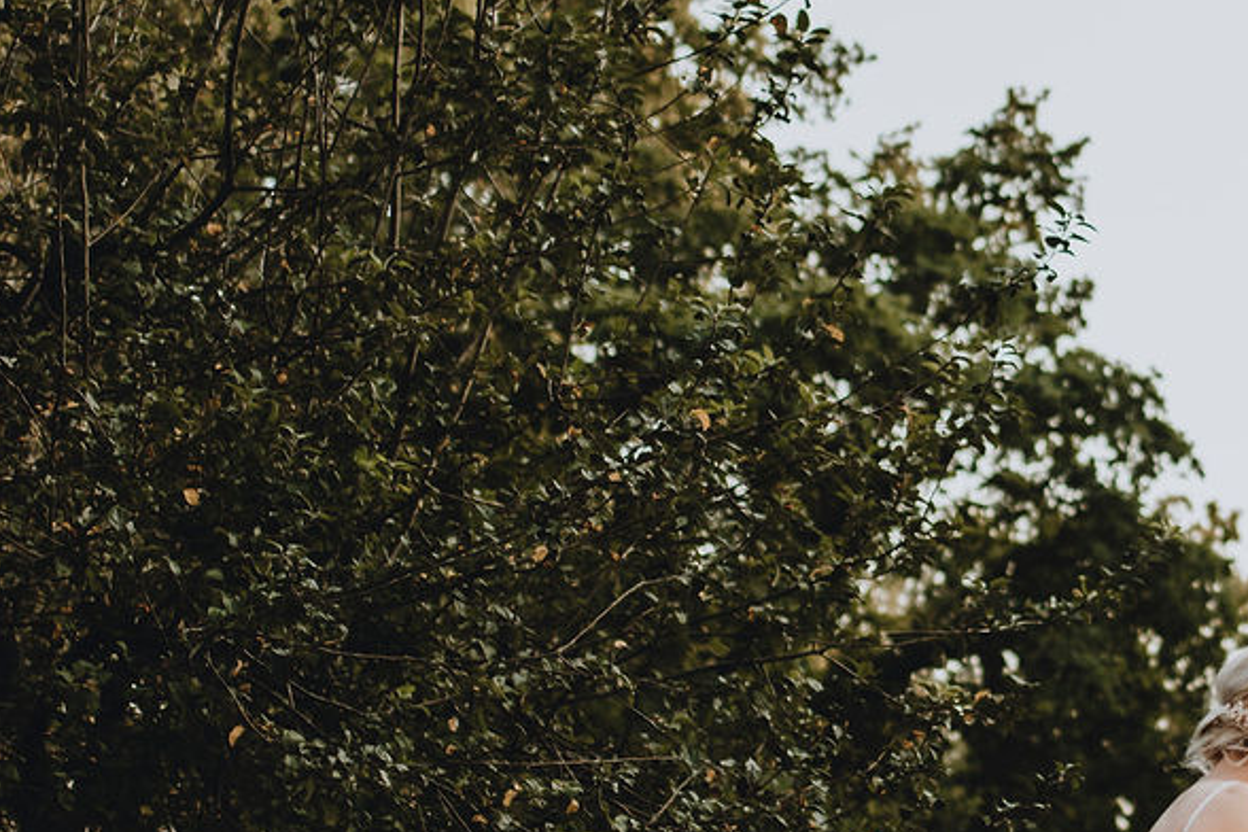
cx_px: 1104
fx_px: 4229
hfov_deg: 16.6
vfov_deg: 11.2
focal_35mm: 122
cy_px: 426
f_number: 1.8
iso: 100
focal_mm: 35
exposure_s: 1/500
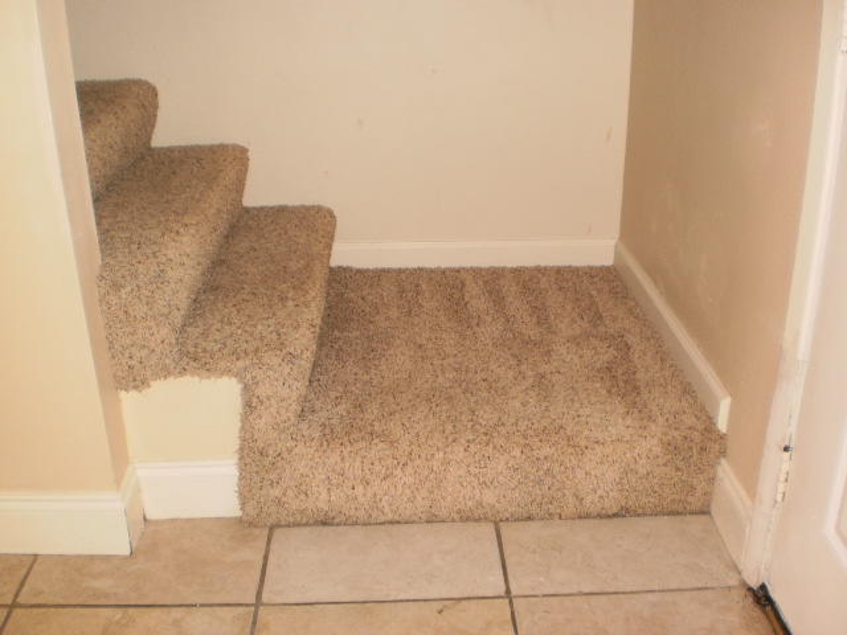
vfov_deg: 39.7
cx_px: 424
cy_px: 318
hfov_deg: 51.4
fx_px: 881
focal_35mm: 36
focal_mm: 6.3
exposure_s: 1/30
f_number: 3.1
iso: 125
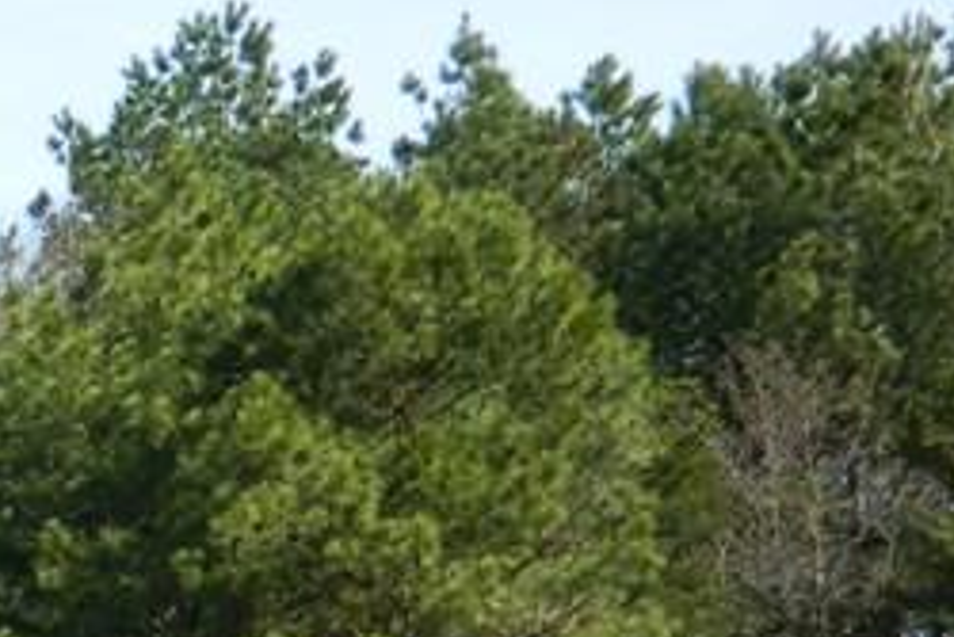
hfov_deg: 9.6
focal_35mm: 200
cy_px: 1305
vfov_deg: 6.6
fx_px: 5303
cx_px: -985
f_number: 3.6
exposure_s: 1/400
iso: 80
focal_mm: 8.4
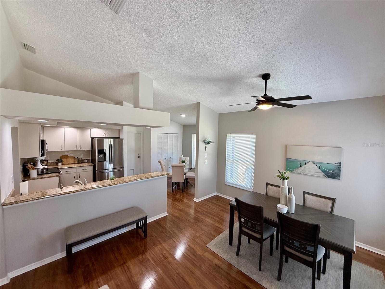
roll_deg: -1.1
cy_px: 144
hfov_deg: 102.1
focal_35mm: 14
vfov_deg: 85.7
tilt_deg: -1.8
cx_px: 192
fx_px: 156
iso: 200
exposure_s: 1/120
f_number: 2.2
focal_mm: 2.22
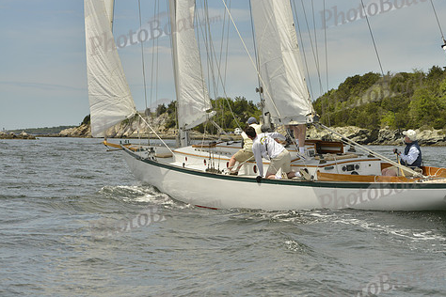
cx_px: 271
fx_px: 1487
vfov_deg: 11.4
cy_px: 154
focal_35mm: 120
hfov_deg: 17.0
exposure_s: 1/1600
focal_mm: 98
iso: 280
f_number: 9
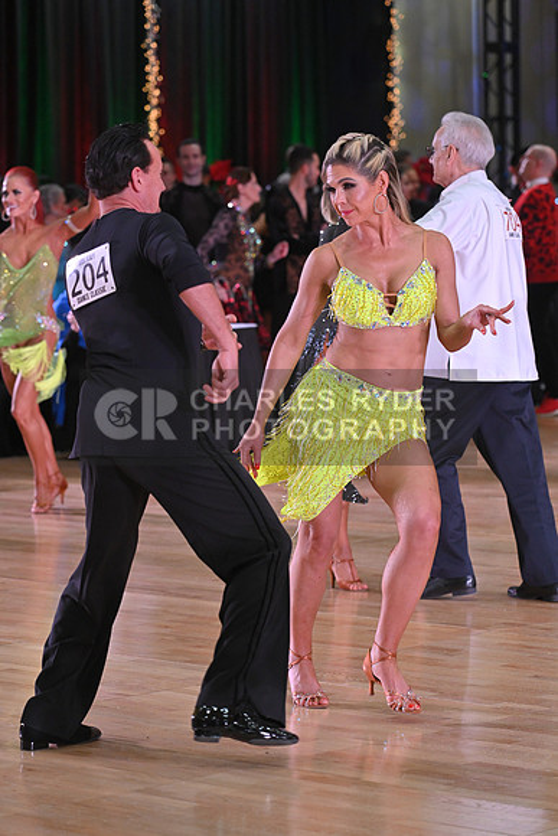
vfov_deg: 15.8
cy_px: 418
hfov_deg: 10.6
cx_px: 279
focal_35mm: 130
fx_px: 3020
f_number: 5
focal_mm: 130
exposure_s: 1/320
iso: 2000
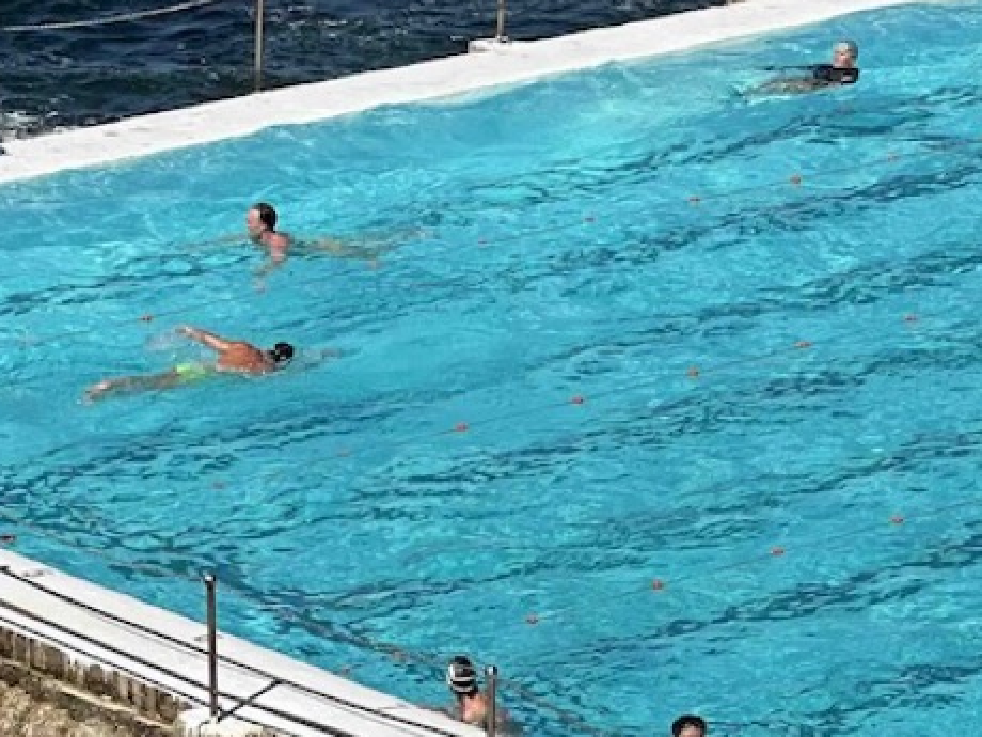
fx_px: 7120
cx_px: 713
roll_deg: +0.5
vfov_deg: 5.9
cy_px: -84
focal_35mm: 251
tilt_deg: -11.5
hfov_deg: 7.9
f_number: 2.8
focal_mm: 9
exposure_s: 1/1179
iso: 32
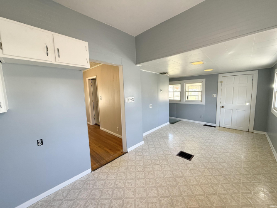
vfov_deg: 85.7
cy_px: 104
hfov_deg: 102.1
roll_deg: +2.0
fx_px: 112
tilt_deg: -5.9
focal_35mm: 14
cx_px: 138
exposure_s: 1/120
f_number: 2.2
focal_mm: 2.22
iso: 125
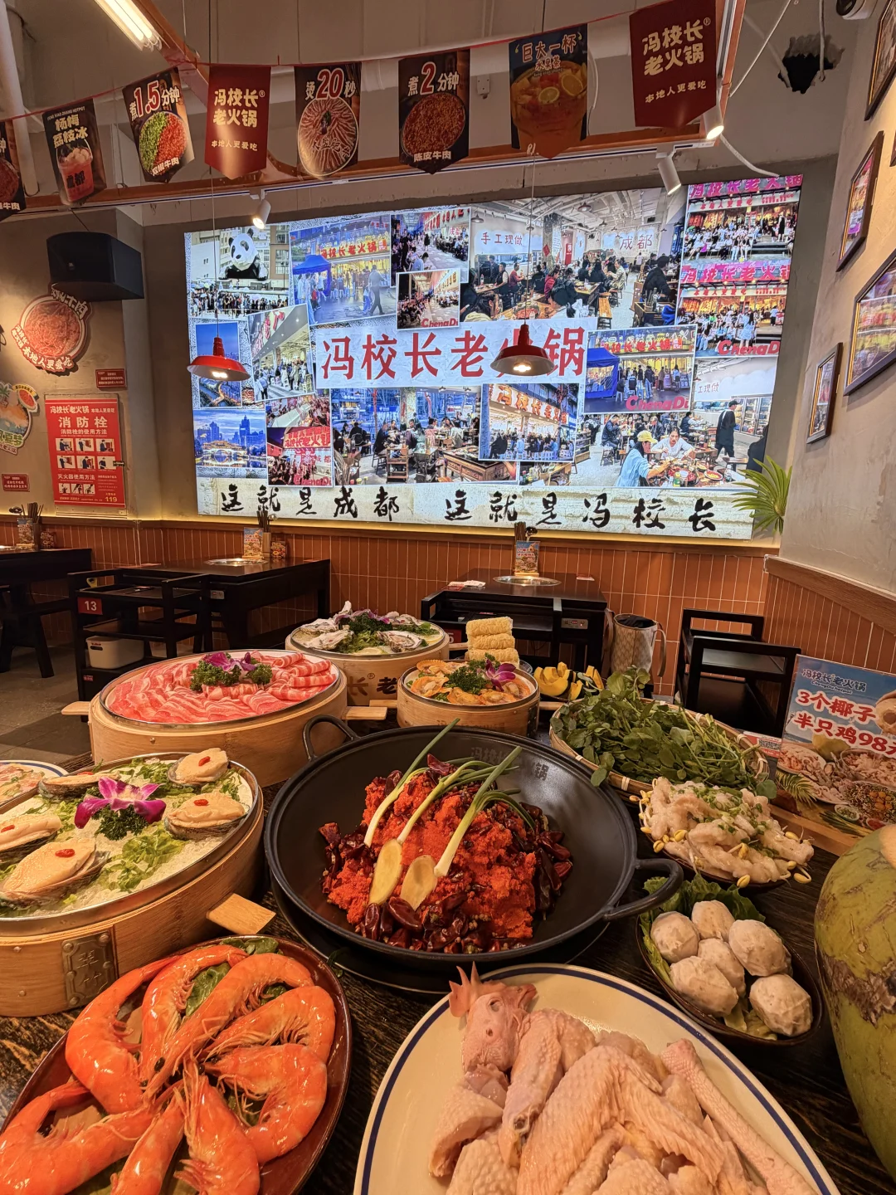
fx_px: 483
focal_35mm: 14
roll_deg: -0.6
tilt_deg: -9.7
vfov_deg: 102.1
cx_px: 448
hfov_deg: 85.7
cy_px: 598
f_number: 2.2
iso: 80
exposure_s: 1/121
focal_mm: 2.22
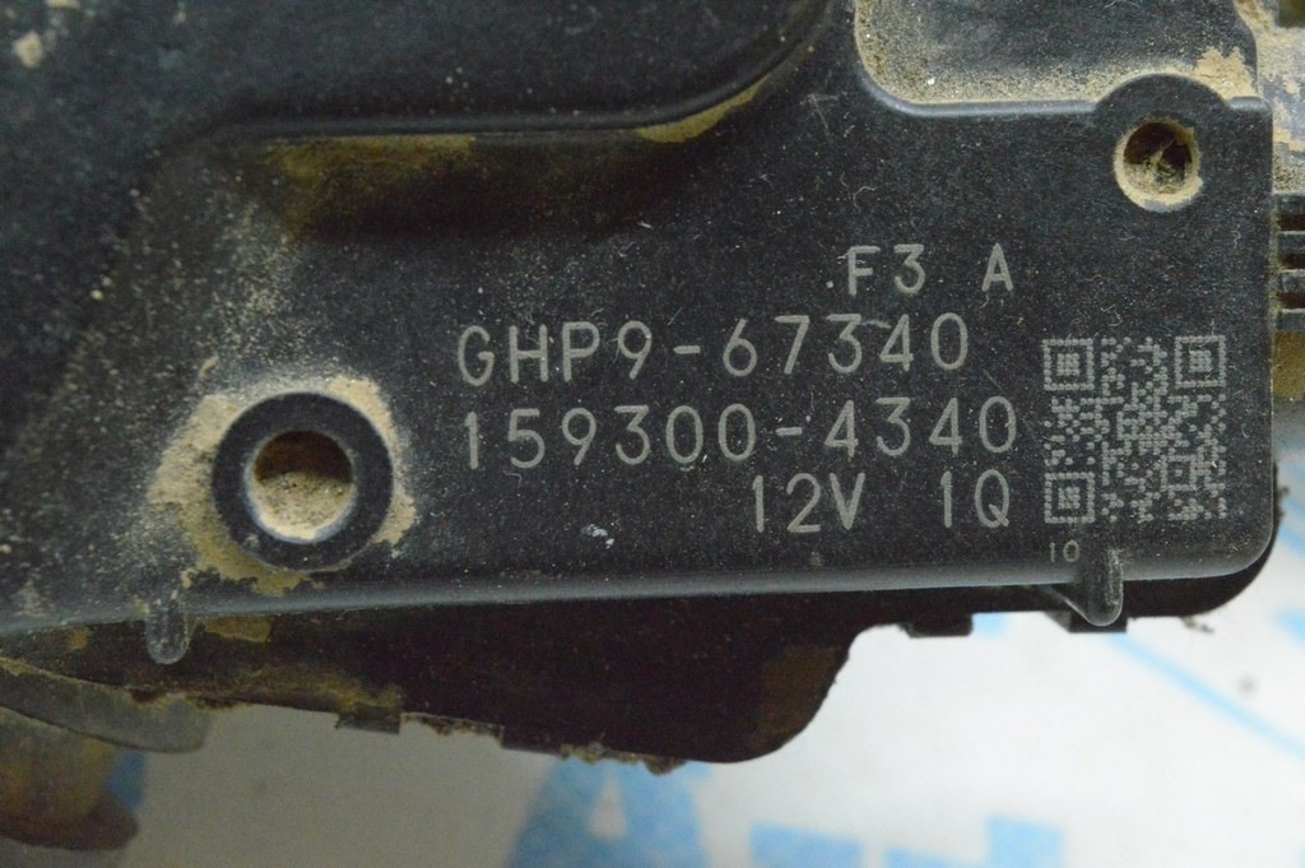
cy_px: 434
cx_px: 652
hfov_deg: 24.6
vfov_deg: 16.5
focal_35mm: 82
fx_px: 2988
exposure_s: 1/60
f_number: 16
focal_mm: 55
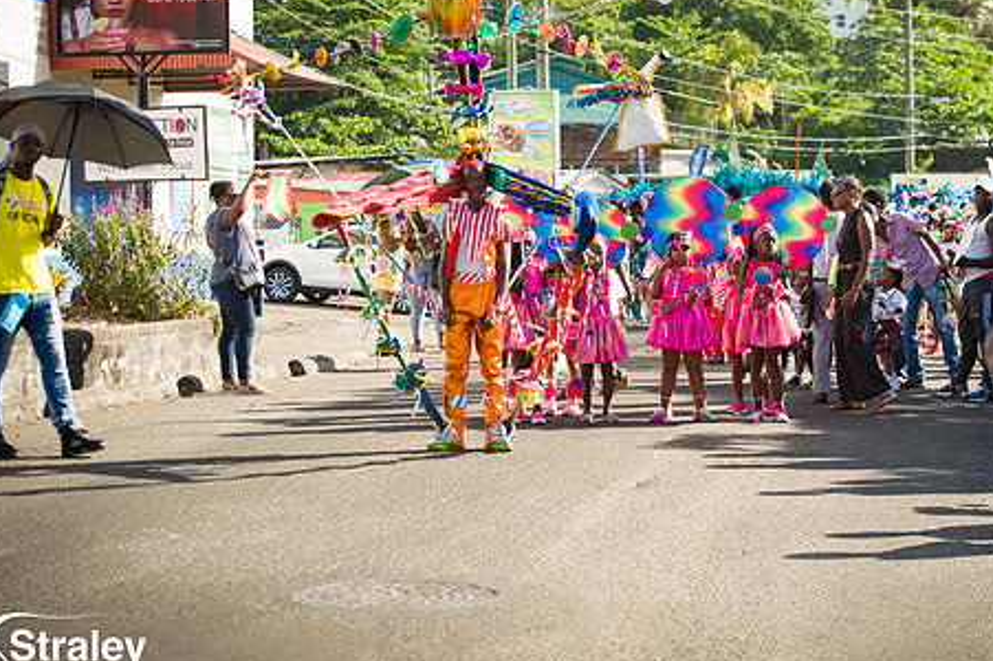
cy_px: 286
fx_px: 2481
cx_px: 588
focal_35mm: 90
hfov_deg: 22.6
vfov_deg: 15.2
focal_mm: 70
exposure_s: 1/200
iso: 100
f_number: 5.6
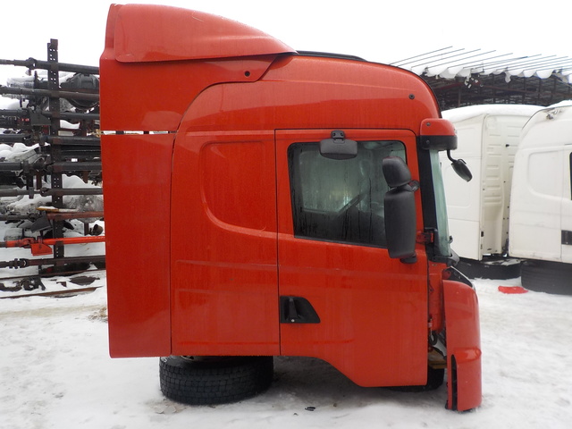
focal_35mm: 30
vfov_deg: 46.8
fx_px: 496
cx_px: 286
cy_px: 214
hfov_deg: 60.0
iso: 125
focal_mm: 4.1
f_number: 3.3
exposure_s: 1/125
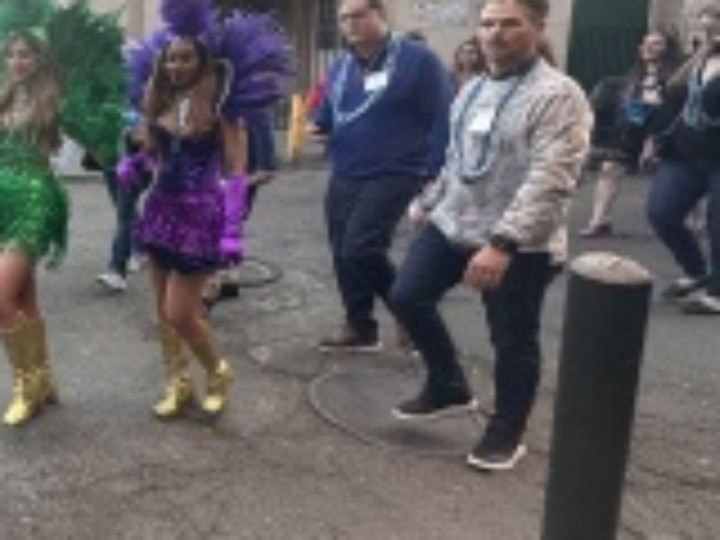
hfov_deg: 44.2
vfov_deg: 43.0
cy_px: 144
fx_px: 666
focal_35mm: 32
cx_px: -63
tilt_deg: -9.2
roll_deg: +3.5
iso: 160
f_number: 2.2
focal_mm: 2.22
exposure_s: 1/120
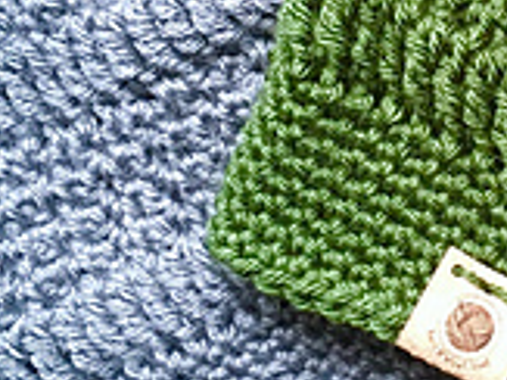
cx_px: 547
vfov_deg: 12.9
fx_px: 1668
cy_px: 44
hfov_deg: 16.8
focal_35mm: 114
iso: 160
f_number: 2.2
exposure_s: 1/30
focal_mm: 4.15
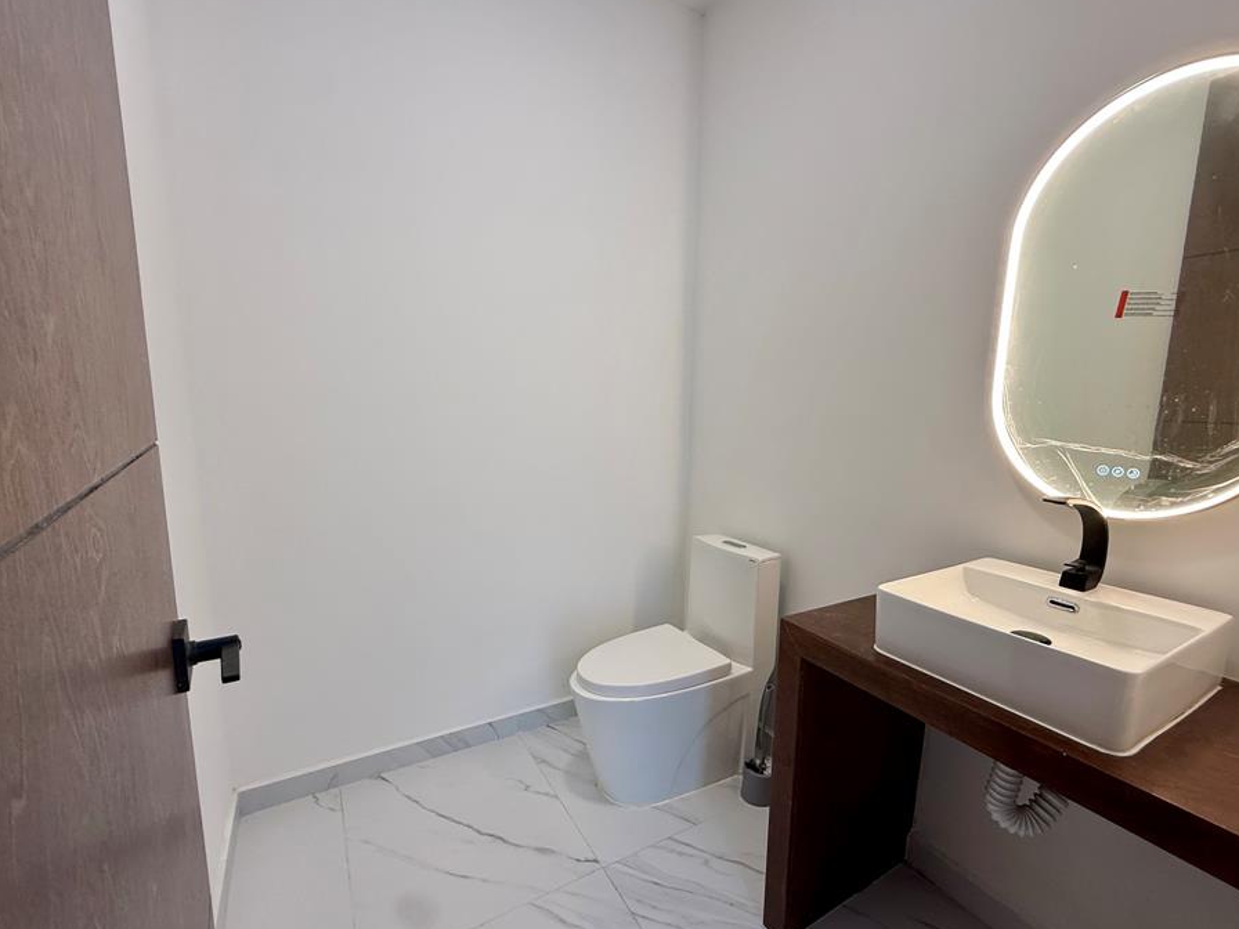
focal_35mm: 16
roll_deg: -1.8
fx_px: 573
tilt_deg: -9.4
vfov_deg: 78.0
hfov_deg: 94.4
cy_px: 492
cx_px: 660
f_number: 2.2
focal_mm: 2.22
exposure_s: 1/120
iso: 100
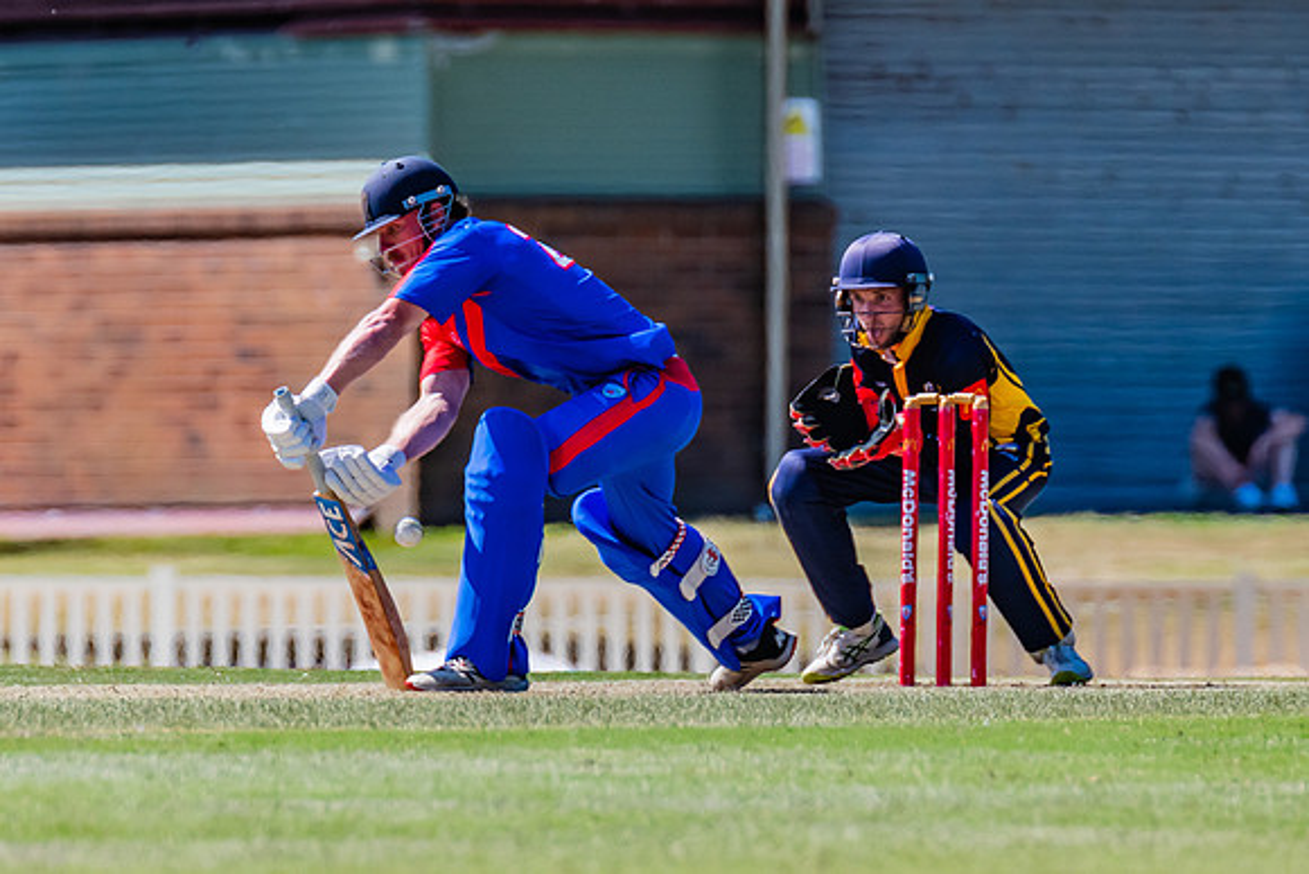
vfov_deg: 1.4
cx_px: 679
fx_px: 36245
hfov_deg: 2.1
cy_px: 425
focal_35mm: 997
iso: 640
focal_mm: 600
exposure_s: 1/2000
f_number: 7.1
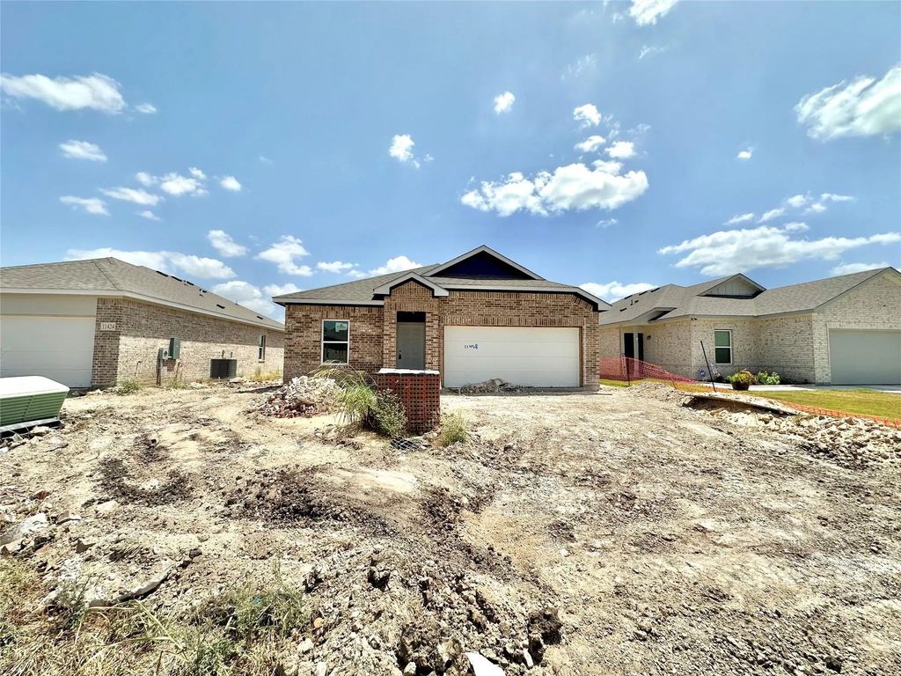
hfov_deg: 102.1
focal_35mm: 14
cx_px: 450
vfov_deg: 85.7
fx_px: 364
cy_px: 338
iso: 40
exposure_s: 1/2959
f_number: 2.2
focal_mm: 2.22
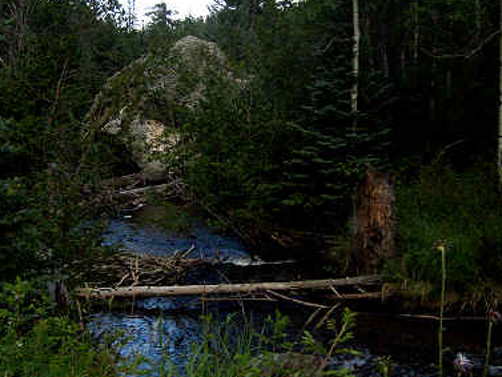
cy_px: 192
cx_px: 233
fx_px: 740
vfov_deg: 28.6
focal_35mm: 51
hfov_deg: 37.5
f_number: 7.1
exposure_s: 1/125
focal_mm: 5.8
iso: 80
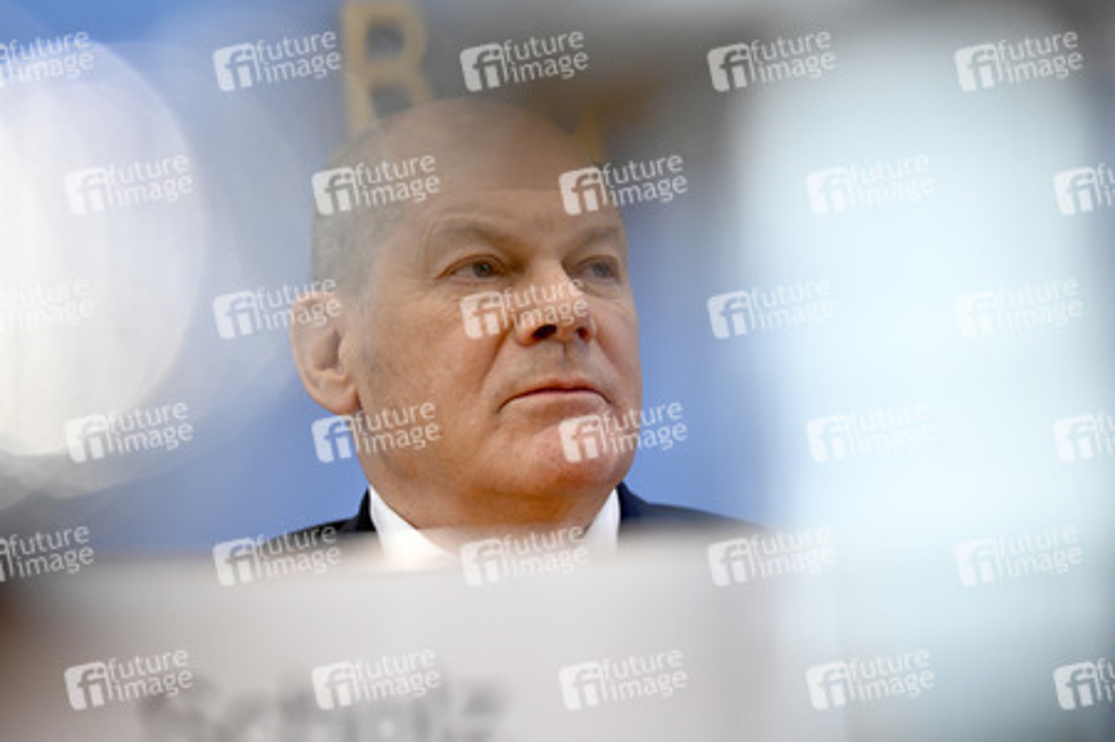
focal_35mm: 102
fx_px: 3157
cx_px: 558
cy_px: 371
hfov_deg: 20.0
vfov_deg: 13.4
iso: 3200
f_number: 3.5
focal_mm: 102
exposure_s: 1/1600
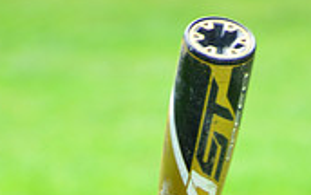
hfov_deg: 3.1
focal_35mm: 686
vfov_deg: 1.9
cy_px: 498
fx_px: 5822
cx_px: 164
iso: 200
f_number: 8
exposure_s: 1/200
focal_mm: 200
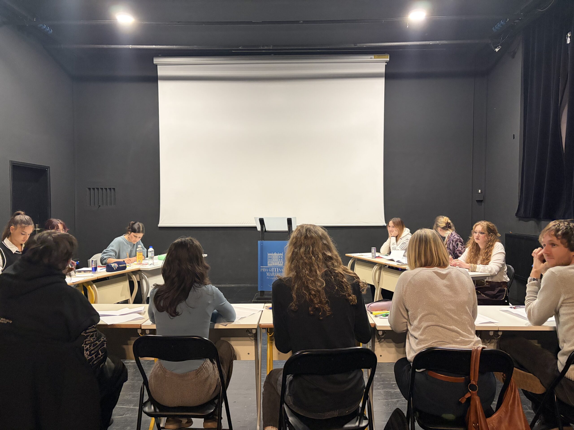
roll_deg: -0.3
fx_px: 431
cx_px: 287
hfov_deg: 67.3
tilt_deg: -1.5
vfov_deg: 53.1
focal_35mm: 26
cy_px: 215
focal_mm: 5.96
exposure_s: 1/50
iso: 400
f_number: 1.6
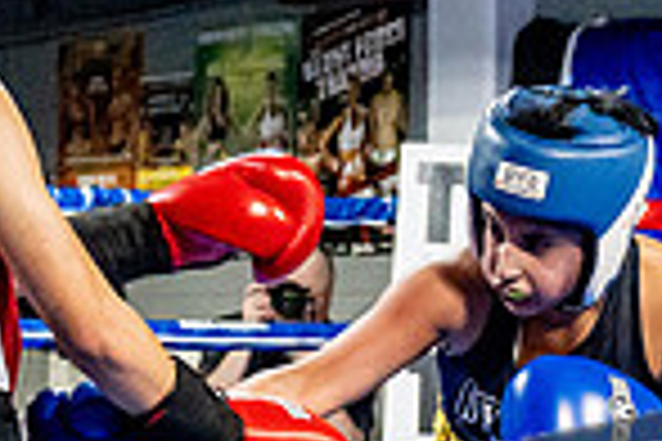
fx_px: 3126
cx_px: 374
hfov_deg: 12.1
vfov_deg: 8.0
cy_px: 542
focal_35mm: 170
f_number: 2.8
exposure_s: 1/800
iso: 5000
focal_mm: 29
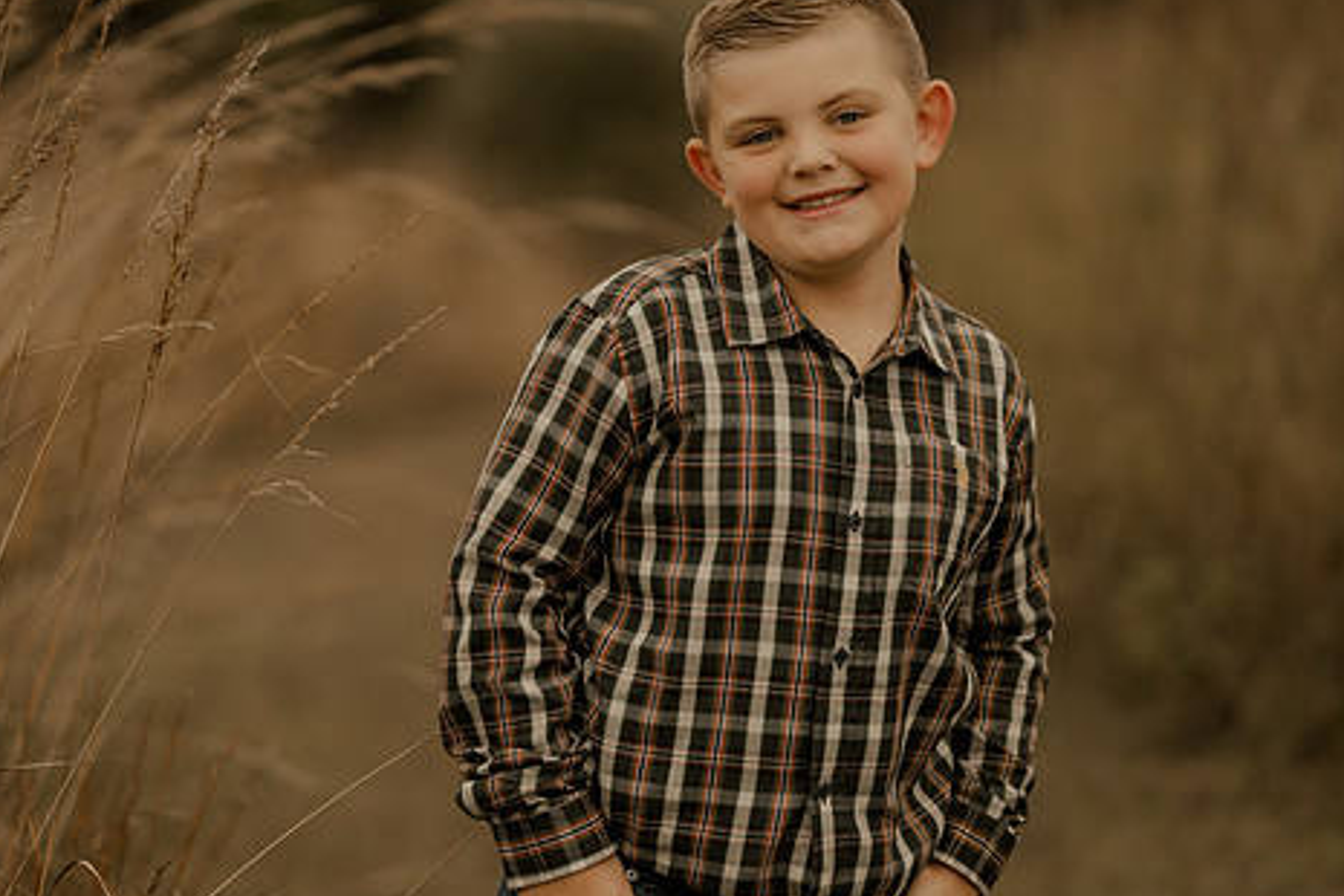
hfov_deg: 19.3
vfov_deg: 12.9
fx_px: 3957
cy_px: 496
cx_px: 639
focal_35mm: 106
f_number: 1.6
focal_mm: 85
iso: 200
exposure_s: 1/640
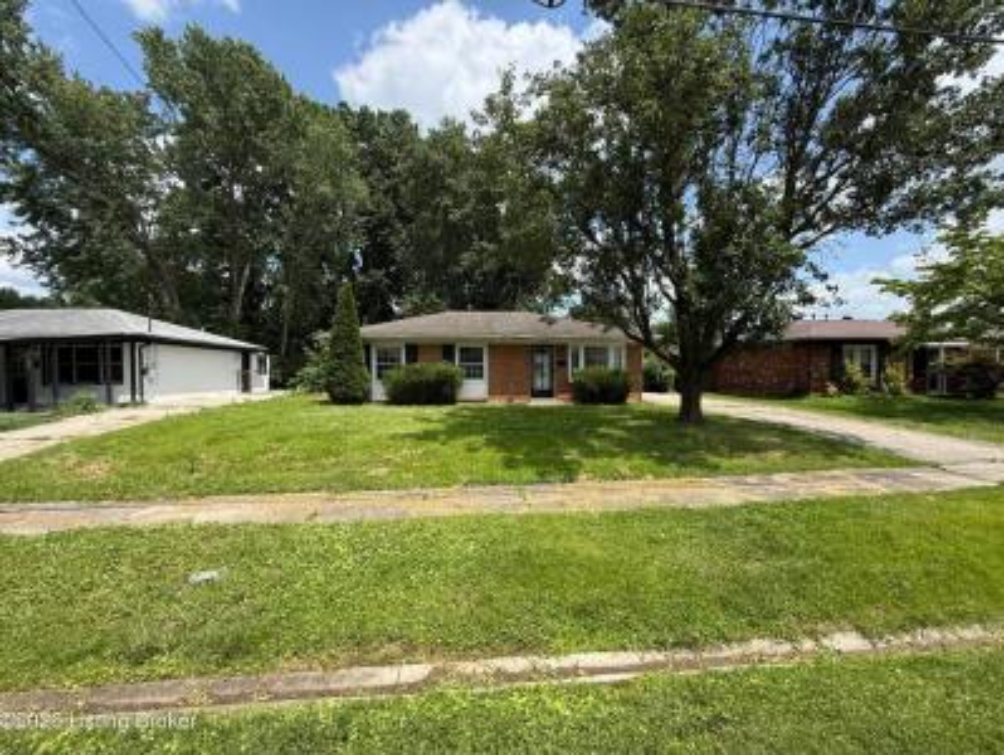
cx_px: 502
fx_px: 406
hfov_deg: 102.0
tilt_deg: +0.4
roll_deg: +0.2
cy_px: 378
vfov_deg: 85.8
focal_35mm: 14
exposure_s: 1/1105
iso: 50
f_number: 2.2
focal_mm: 2.22
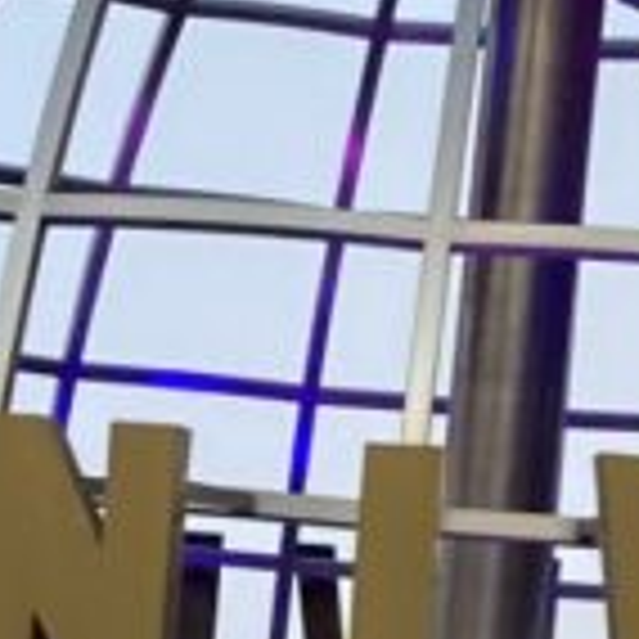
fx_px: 3467
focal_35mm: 166
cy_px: 1001
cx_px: 58
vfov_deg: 10.1
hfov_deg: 10.5
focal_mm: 4.25
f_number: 1.8
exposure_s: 1/60
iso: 64
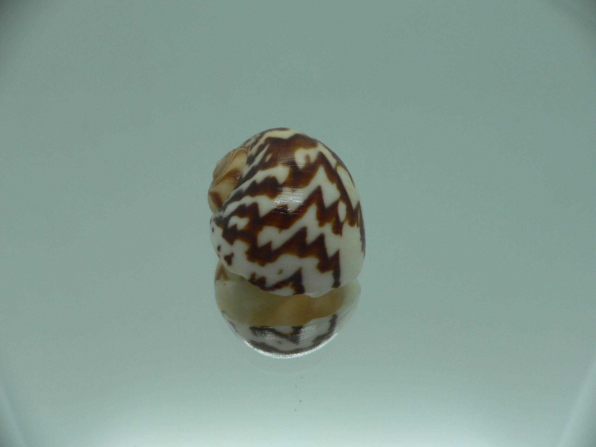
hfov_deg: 52.6
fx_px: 603
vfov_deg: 40.7
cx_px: 298
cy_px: 224
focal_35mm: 35
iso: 80
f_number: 2.8
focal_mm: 4.6
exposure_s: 1/60
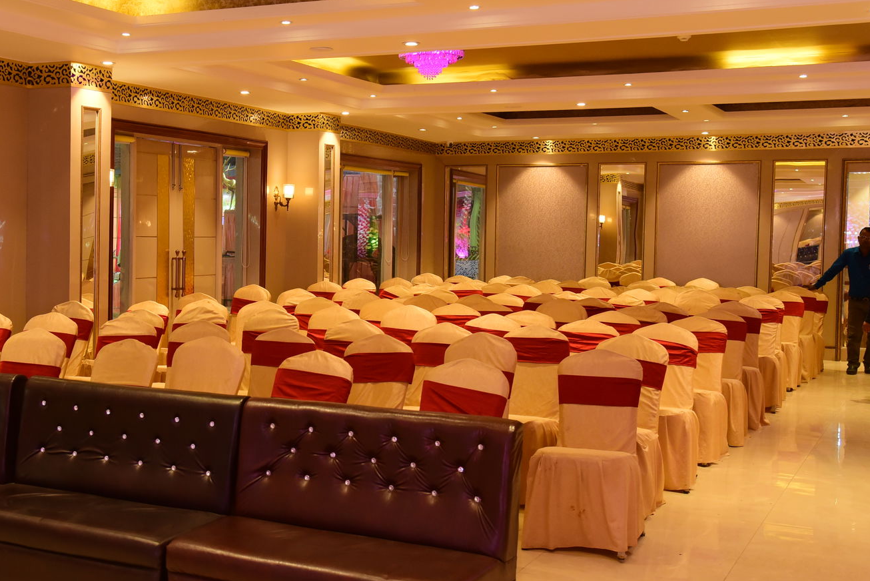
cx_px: 254
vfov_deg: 27.0
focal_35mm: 50
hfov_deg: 38.9
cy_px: 279
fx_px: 1209
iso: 1250
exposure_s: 1/100
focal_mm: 34
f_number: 5.6
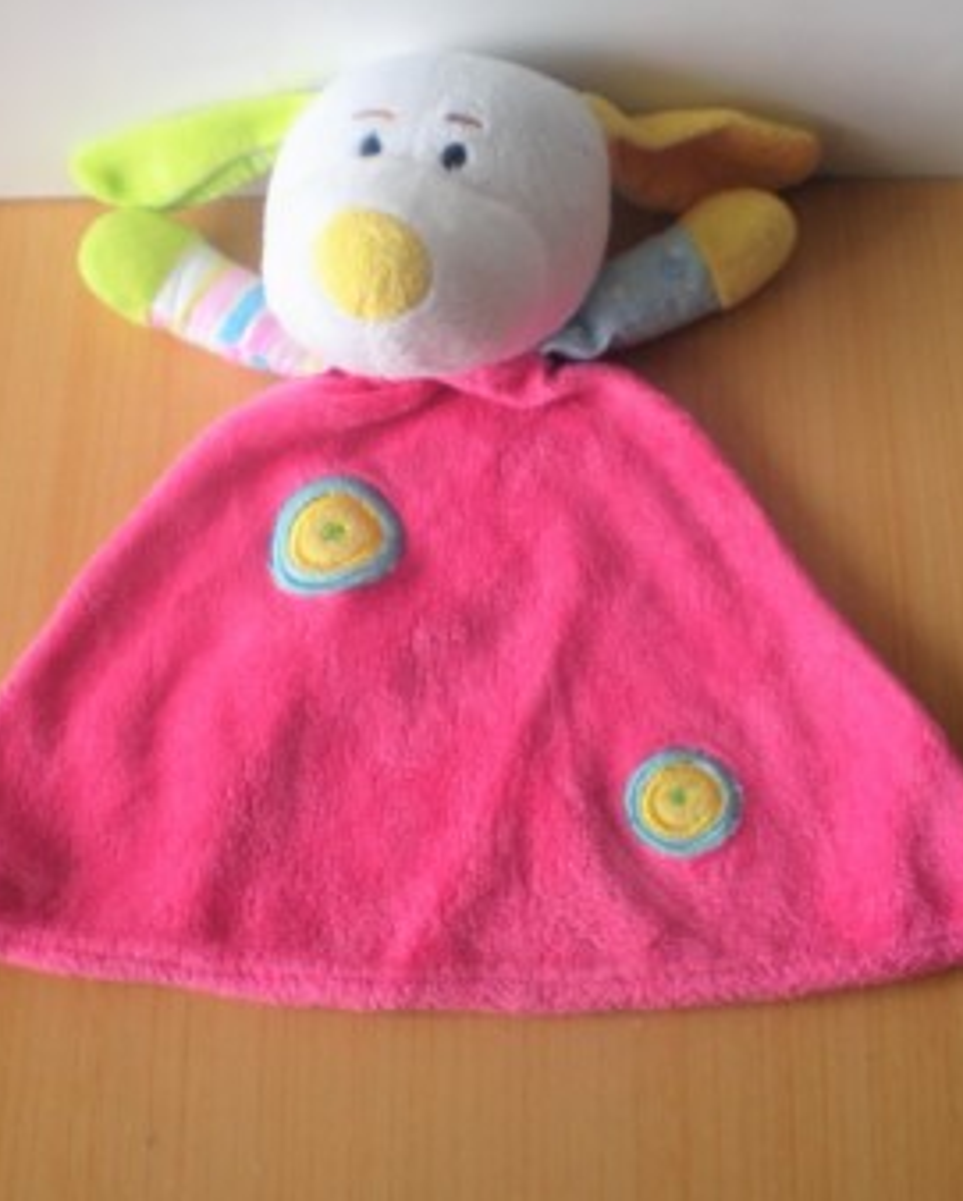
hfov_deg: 26.7
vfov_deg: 32.8
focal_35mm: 57
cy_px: 455
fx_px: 2028
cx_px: 448
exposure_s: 1/62.8
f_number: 3.1
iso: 107
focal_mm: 6.3
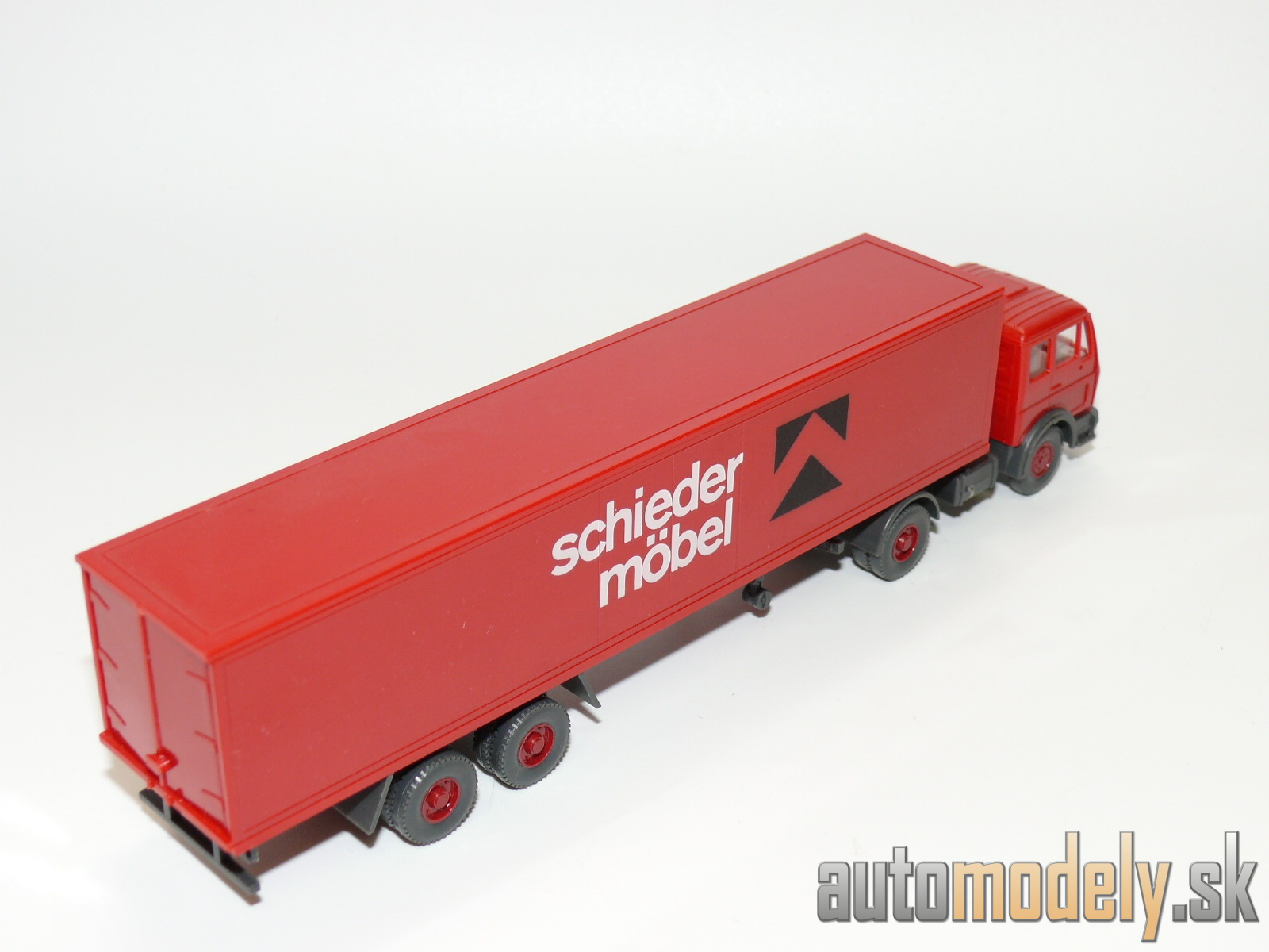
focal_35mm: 56
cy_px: 476
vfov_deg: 26.1
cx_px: 634
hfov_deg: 34.3
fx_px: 2053
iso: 100
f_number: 4
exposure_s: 1/30
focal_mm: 9.6
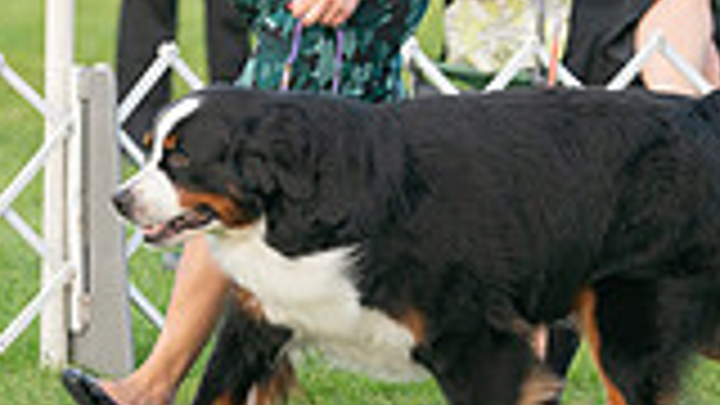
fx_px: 12429
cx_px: 378
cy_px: -4
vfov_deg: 1.9
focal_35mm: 651
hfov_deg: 3.3
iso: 400
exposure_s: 1/1600
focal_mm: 171
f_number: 2.8
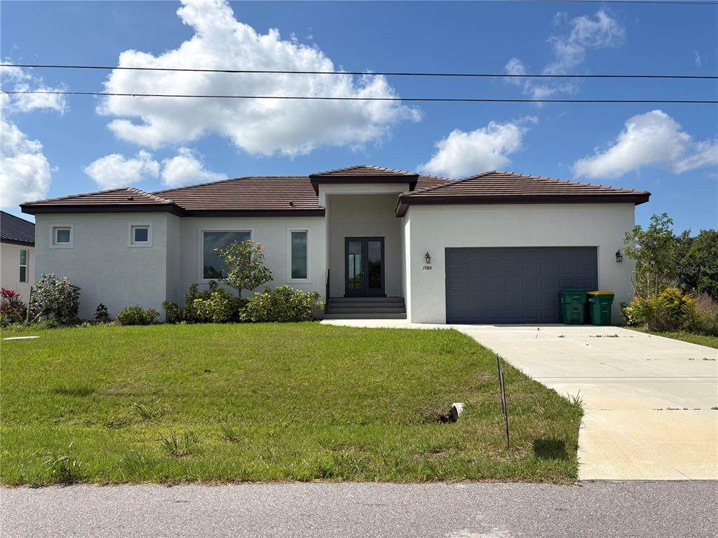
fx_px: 539
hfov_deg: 67.3
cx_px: 359
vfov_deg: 53.1
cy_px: 269
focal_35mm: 26
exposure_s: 1/5348
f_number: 1.6
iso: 50
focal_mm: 5.96
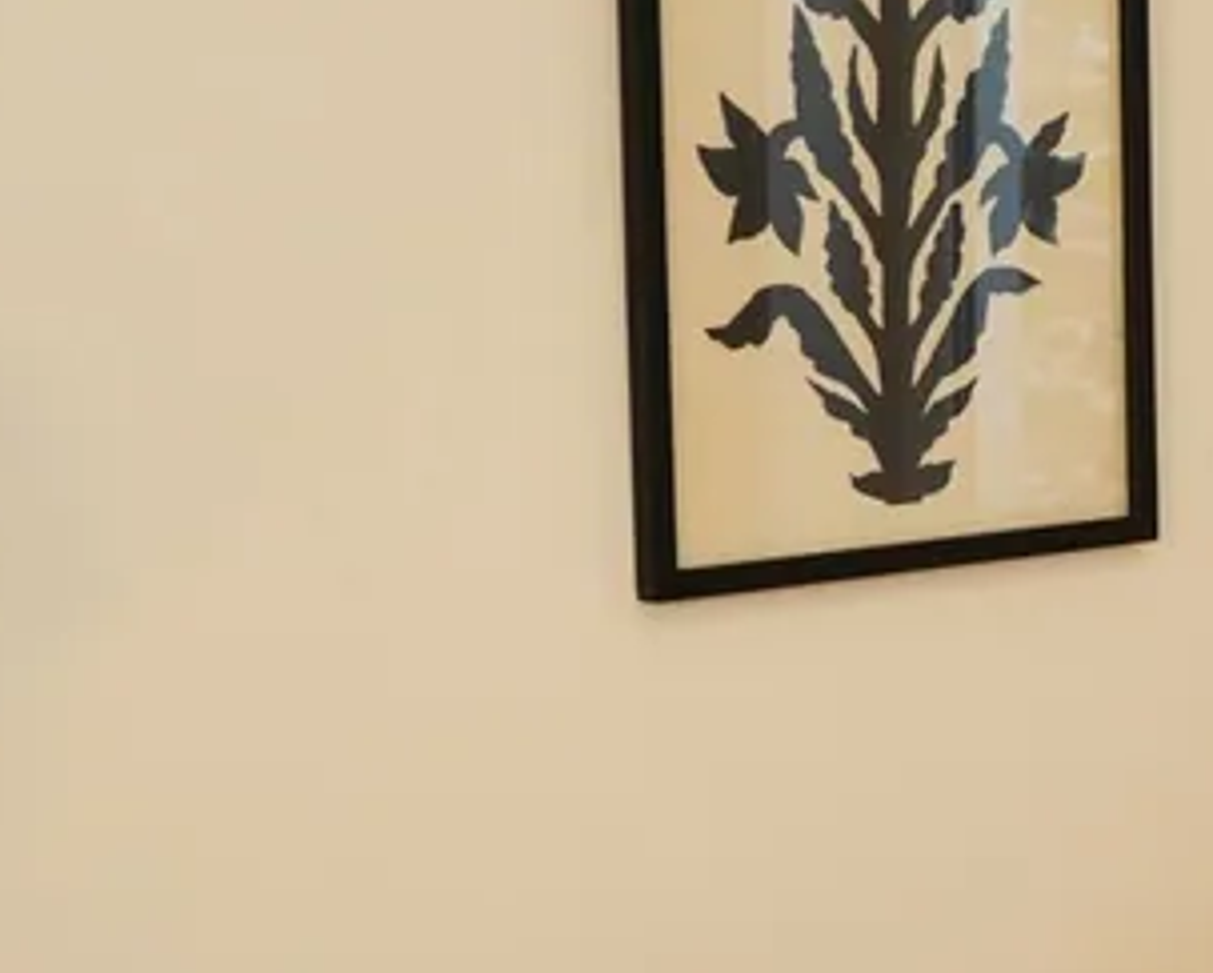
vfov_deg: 11.8
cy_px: 515
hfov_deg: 13.1
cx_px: 2294
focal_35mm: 131
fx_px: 4703
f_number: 2.8
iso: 125
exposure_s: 1/60
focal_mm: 30.2
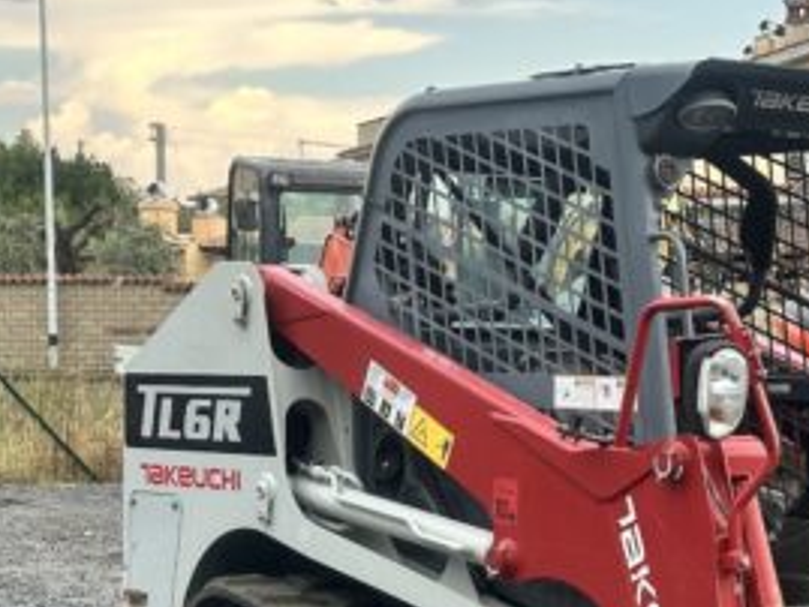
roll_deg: -0.2
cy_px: 517
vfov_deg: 13.7
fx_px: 2502
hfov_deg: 18.0
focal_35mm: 107
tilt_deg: -4.3
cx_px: 746
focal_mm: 6.86
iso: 64
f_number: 1.78
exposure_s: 1/293
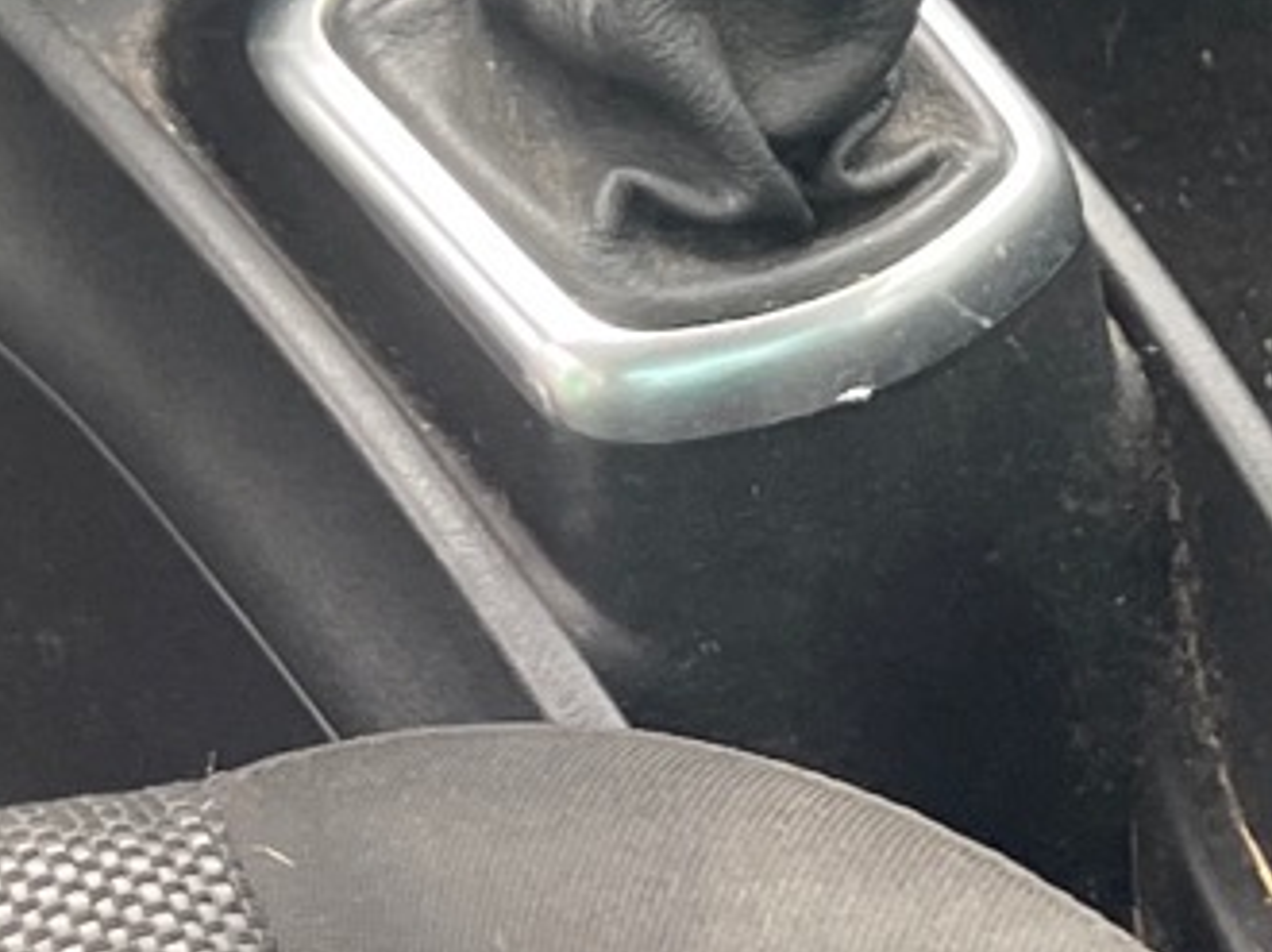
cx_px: -251
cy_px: -1214
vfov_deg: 9.5
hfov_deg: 13.5
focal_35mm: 142
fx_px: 5214
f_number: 1.6
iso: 100
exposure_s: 1/121
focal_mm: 4.2
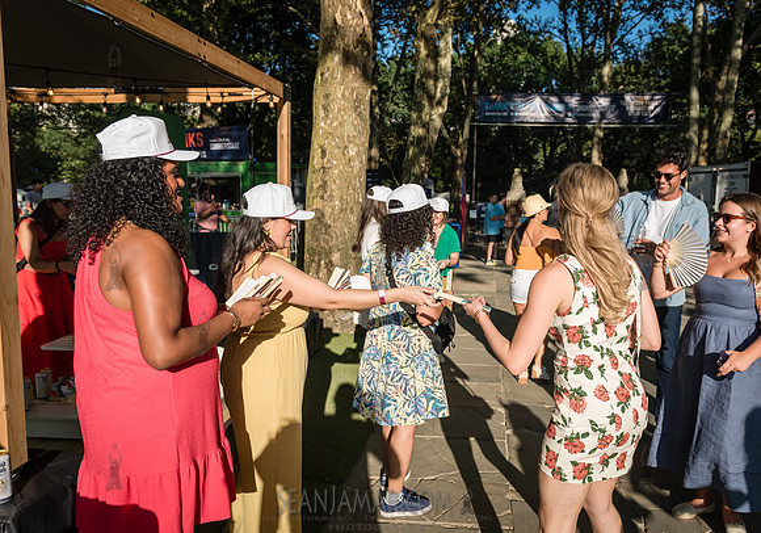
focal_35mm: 28
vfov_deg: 48.1
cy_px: 282
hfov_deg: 64.9
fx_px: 596
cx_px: 422
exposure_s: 1/4000
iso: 500
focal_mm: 24
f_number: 3.5
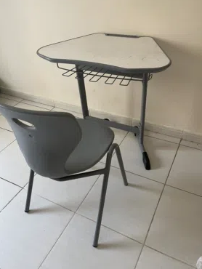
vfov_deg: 65.3
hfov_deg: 51.4
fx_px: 210
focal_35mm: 27
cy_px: 129
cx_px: 102
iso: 200
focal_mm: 5.1
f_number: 1.6
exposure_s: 1/60
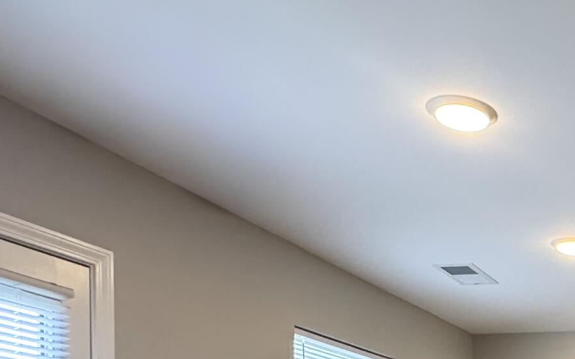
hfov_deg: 31.3
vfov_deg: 22.5
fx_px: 783
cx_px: 744
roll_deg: +1.1
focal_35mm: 50
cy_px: 494
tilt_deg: -1.8
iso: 250
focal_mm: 2.22
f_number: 2.2
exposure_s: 1/120
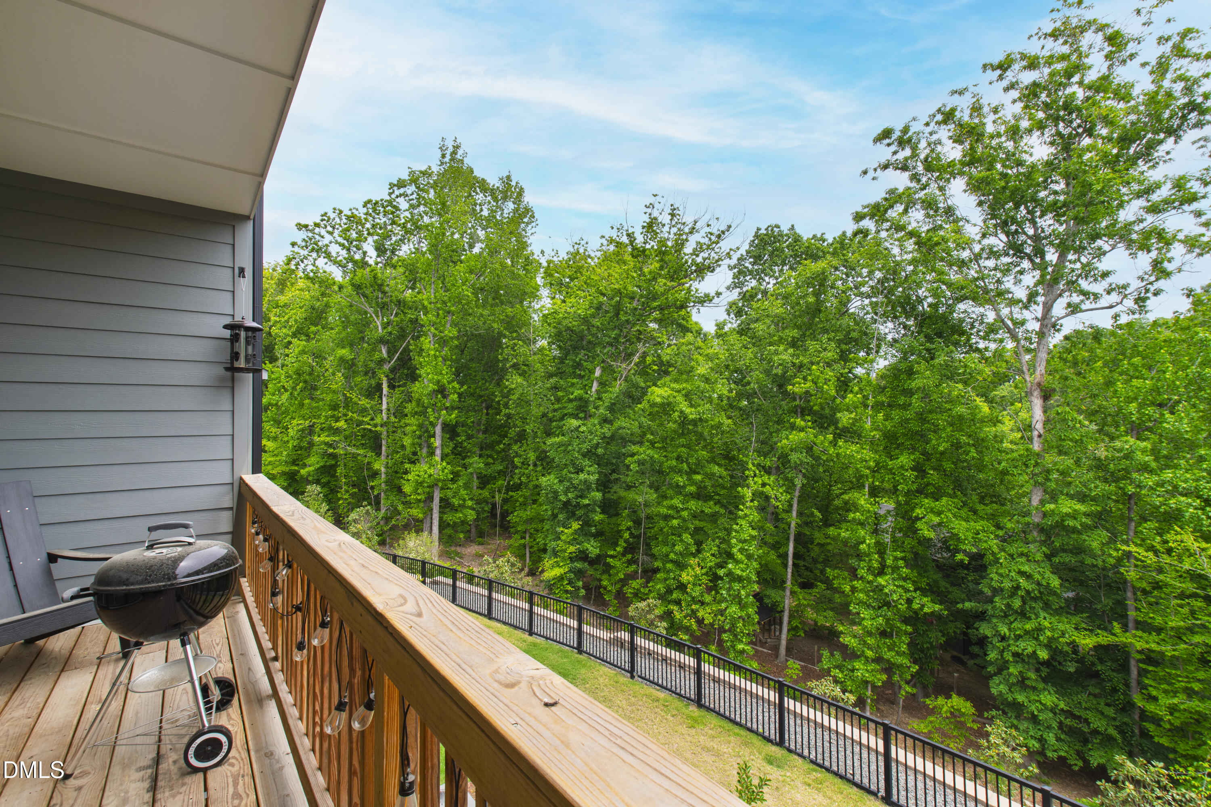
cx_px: 606
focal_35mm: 15
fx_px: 505
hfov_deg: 100.4
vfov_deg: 77.3
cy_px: 404
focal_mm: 10
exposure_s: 1/100
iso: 100
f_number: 8
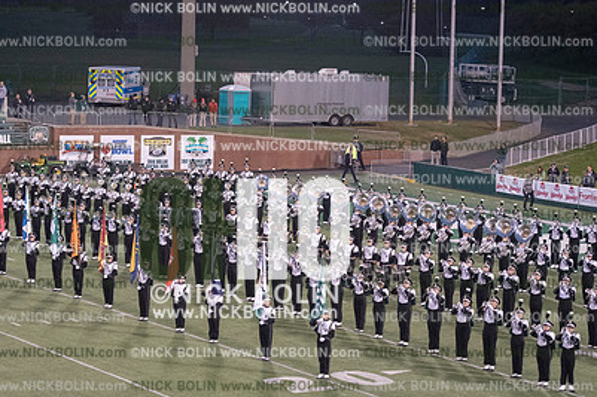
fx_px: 2039
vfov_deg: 11.1
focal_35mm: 123
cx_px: 244
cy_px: 249
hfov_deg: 16.6
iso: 5000
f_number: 3.2
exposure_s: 1/1250
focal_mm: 85
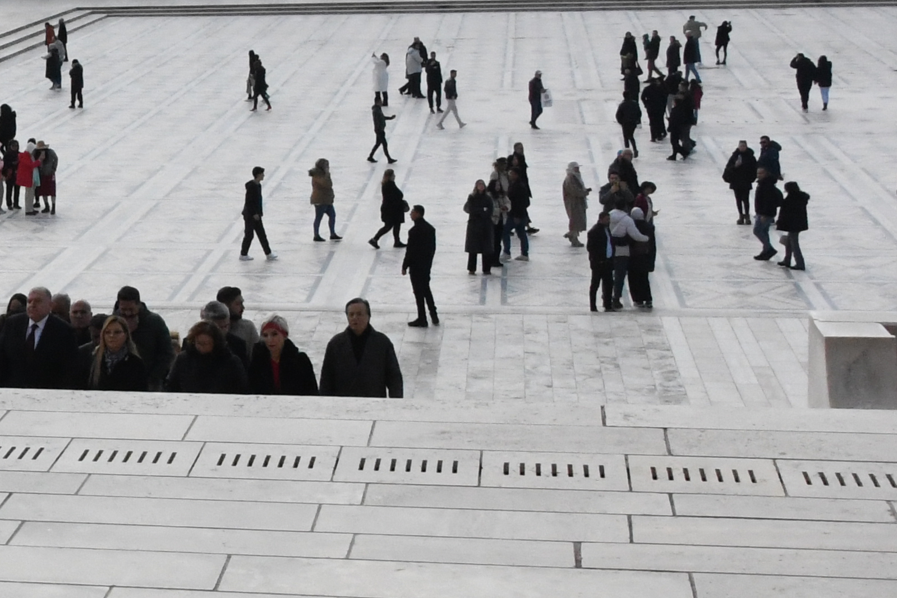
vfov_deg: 14.4
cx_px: -355
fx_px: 2342
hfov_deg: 19.5
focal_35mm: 94
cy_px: 47
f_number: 18
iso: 2500
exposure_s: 1/1250
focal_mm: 18
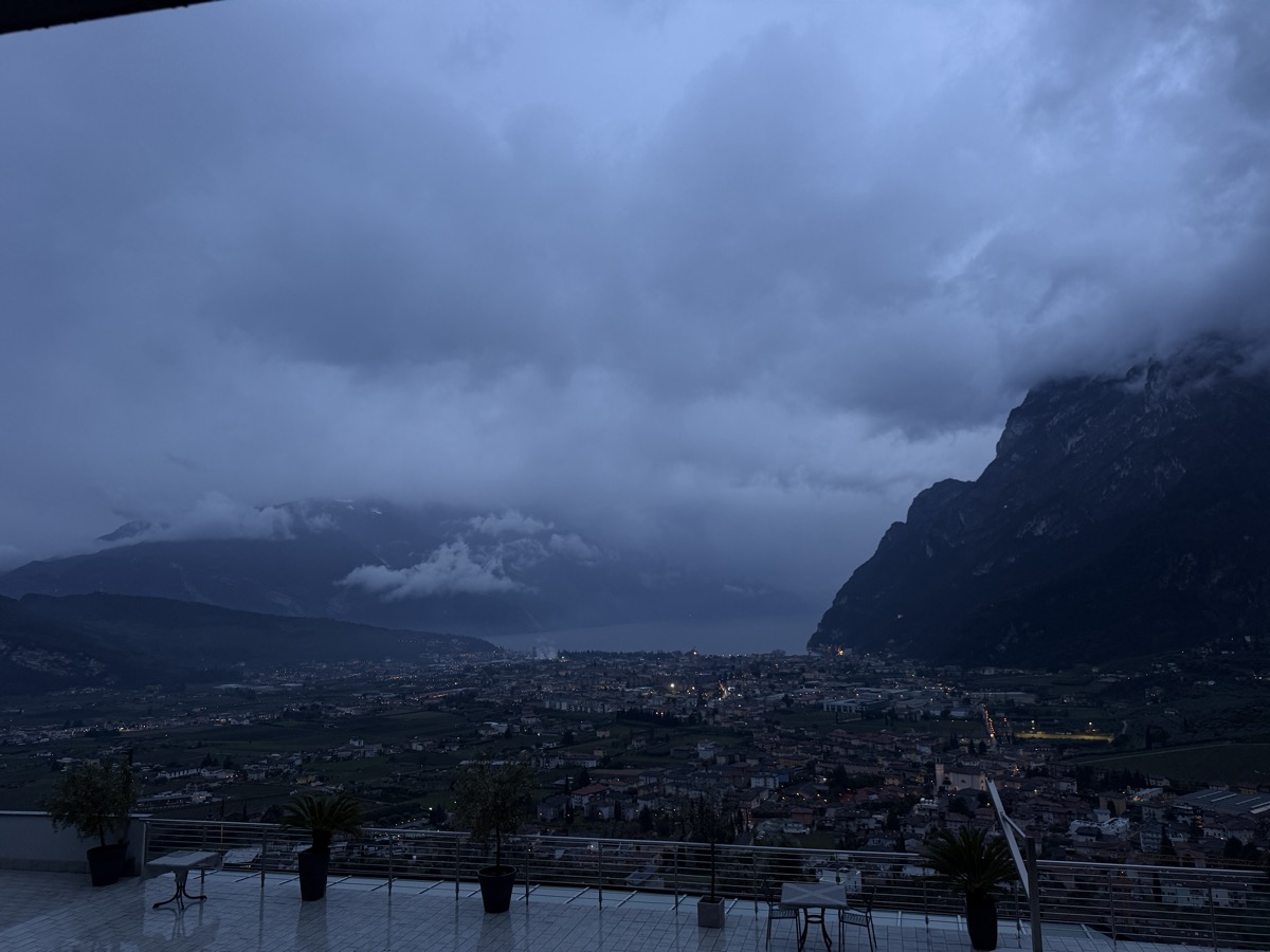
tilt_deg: +9.4
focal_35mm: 24
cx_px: 635
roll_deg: +0.8
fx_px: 881
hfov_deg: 71.6
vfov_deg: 56.8
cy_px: 476
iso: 200
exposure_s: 1/121
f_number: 1.78
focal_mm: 6.76
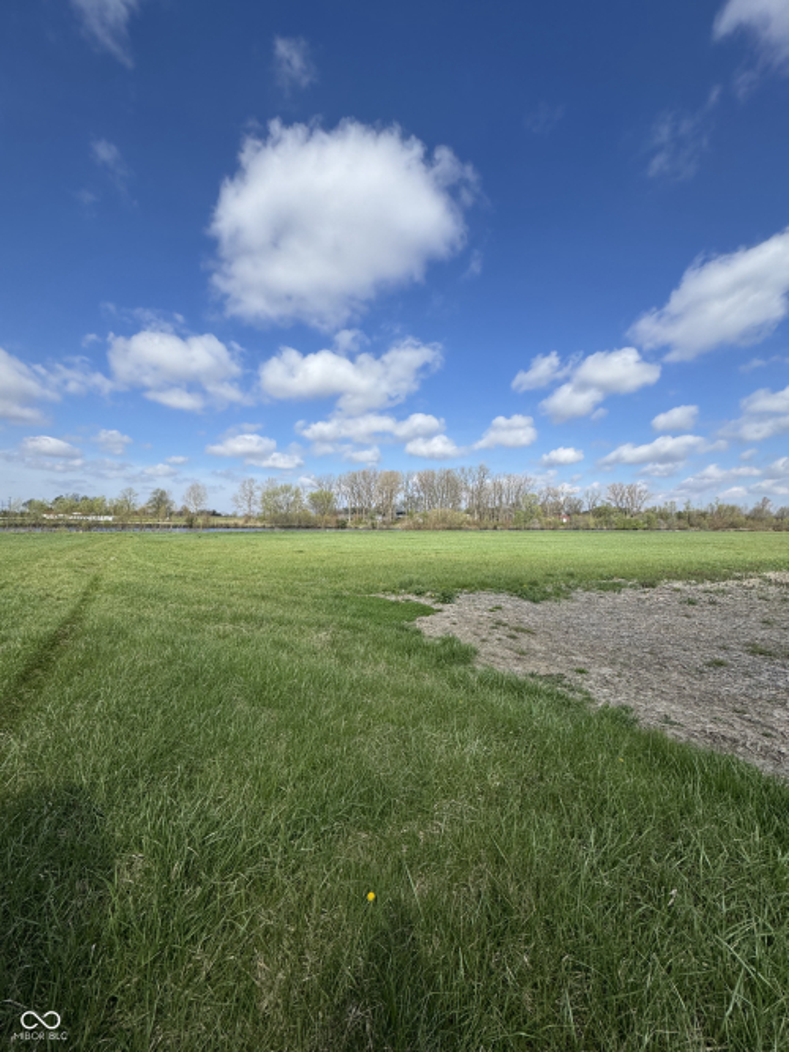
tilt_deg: -0.4
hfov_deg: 85.7
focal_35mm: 14
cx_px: 394
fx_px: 426
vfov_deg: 102.1
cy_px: 526
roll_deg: +0.3
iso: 40
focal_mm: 2.22
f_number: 2.2
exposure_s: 1/2494
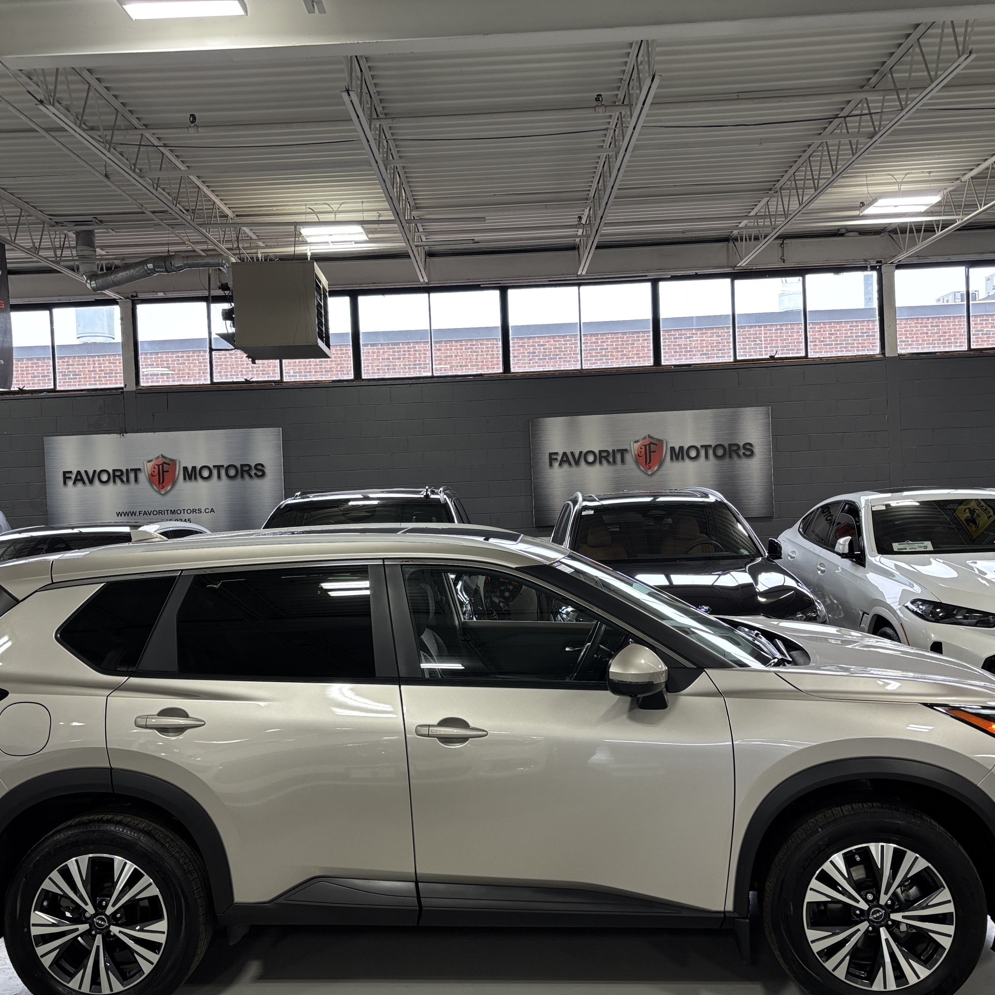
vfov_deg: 52.5
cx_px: 485
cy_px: 503
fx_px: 1008
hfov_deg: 52.5
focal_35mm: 31
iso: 80
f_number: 1.6
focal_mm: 5.96
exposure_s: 1/120
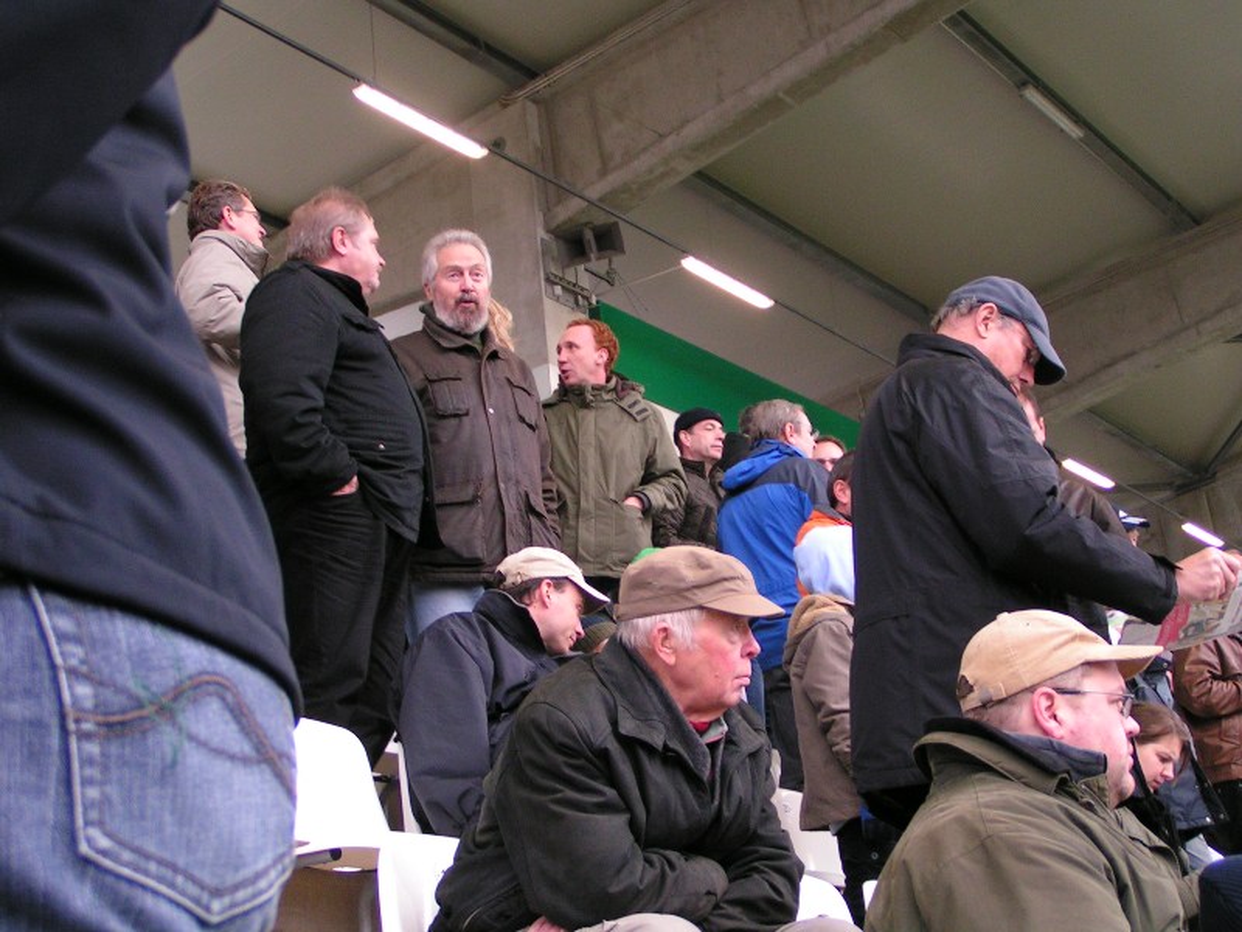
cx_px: 621
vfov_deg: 28.0
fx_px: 1866
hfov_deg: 36.8
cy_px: 466
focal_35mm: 52
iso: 125
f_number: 3.2
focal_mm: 8
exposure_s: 1/60
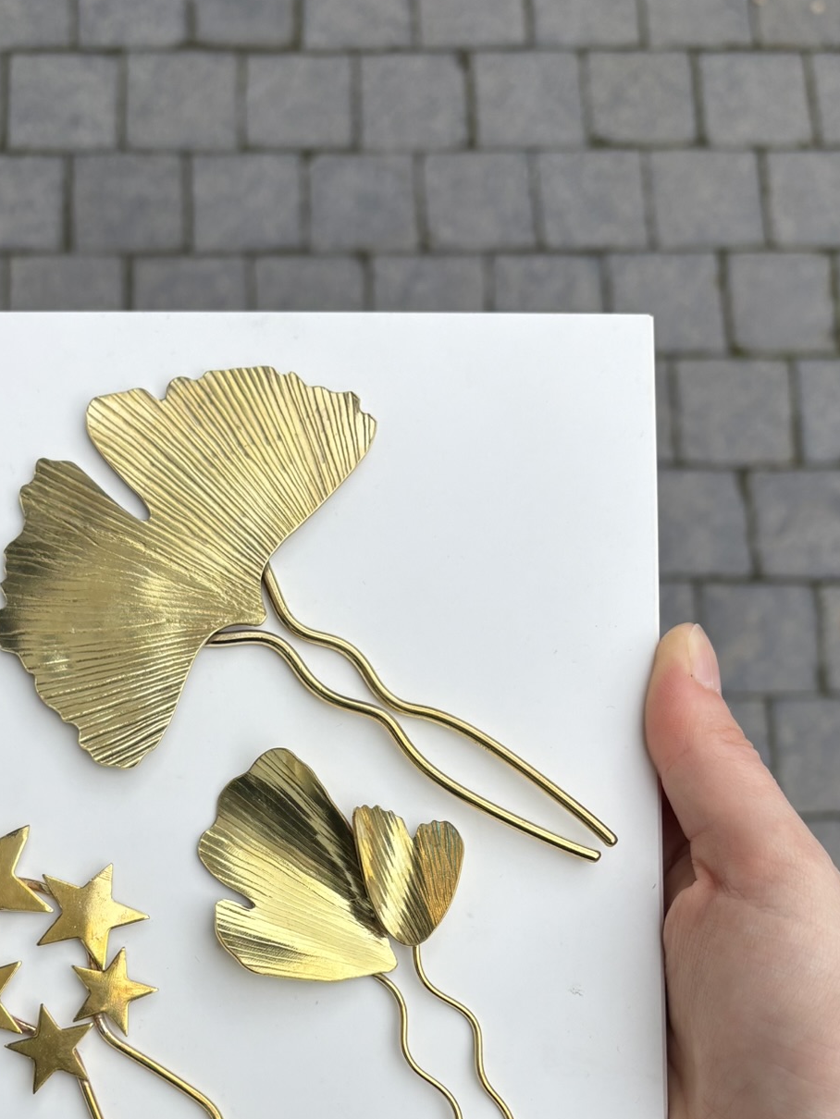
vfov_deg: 41.6
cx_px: 284
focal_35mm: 44
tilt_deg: -71.9
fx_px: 1423
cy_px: 844
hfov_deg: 32.6
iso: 50
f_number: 1.6
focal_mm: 5.96
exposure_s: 1/1311
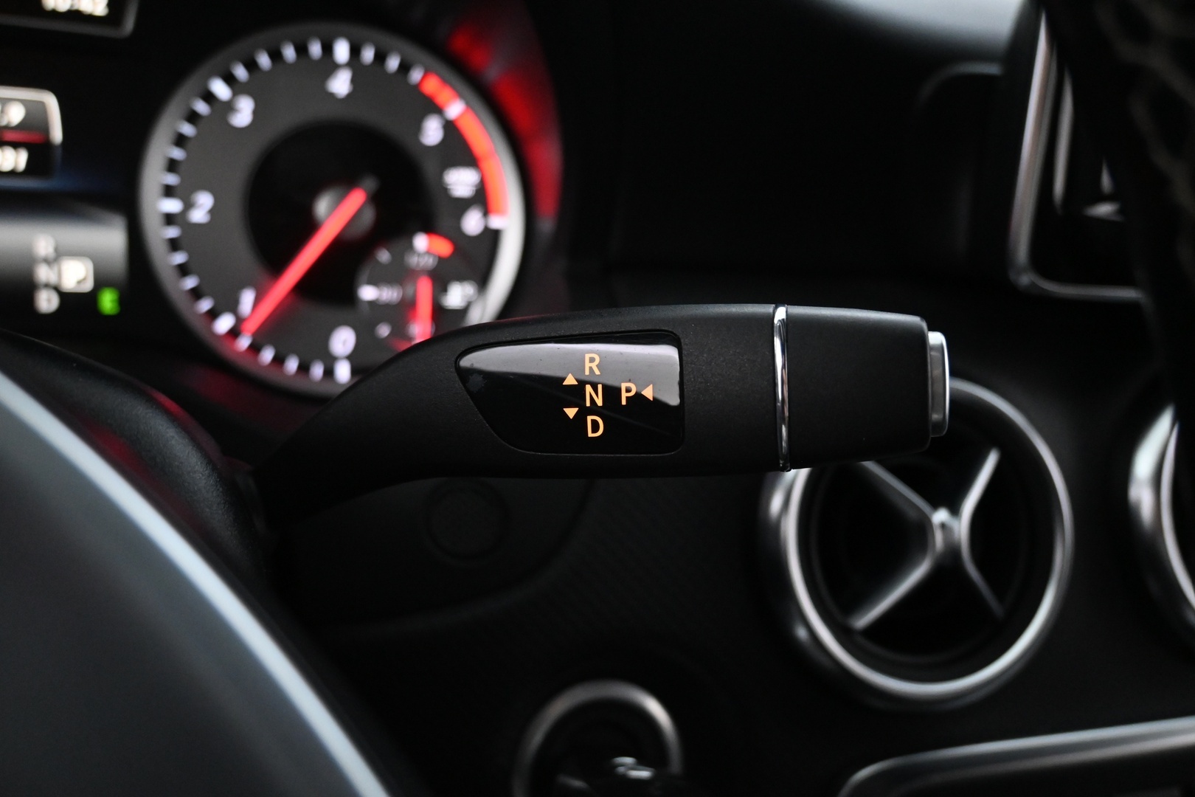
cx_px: 598
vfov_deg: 44.6
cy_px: 398
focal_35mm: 29
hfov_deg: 63.2
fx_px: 971
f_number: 3.8
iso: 4000
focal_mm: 19.5
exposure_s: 1/30
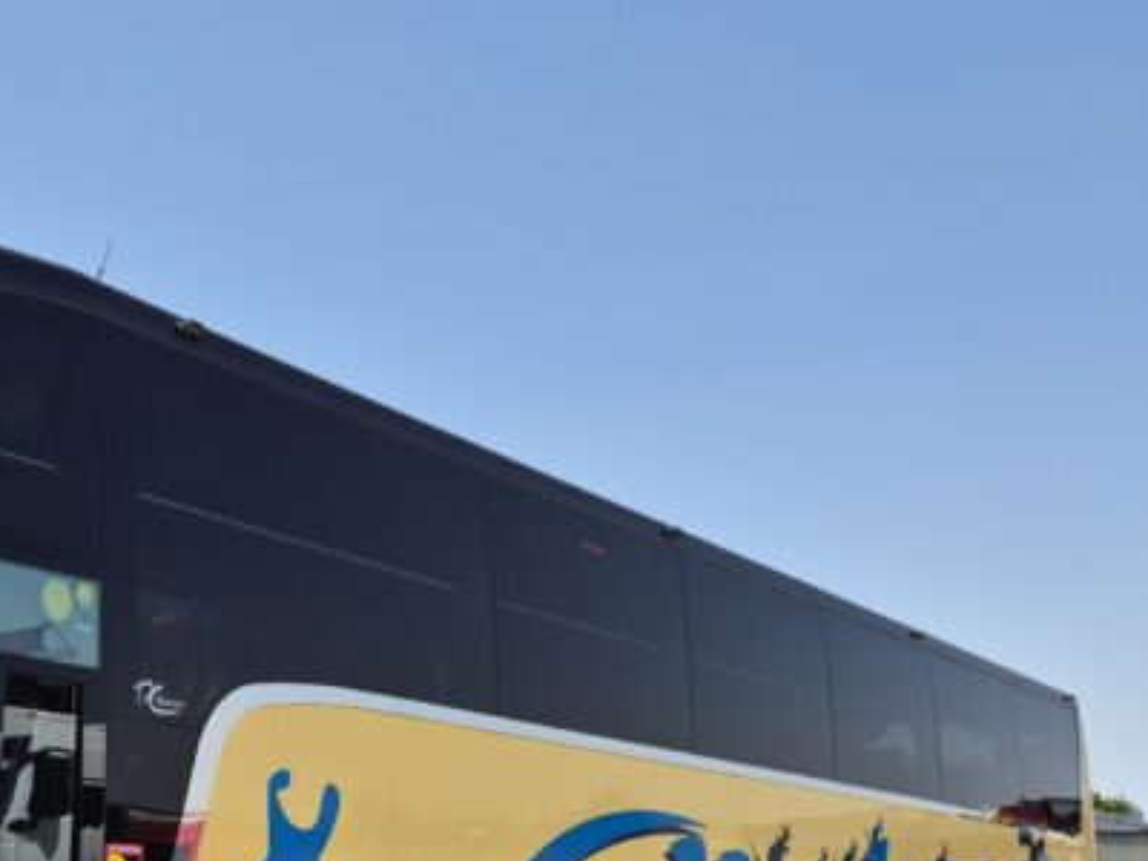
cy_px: 812
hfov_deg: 38.6
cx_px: 129
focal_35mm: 46
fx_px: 1526
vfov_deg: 29.9
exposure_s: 1/1624
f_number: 1.8
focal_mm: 5.4
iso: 25
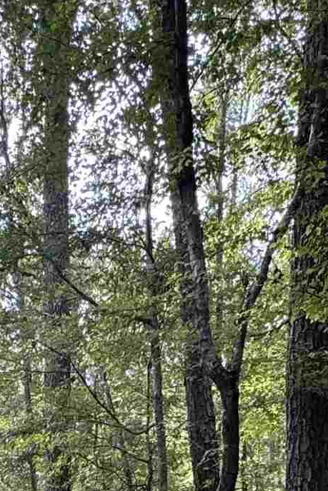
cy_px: 694
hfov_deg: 20.7
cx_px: 78
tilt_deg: -6.2
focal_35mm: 65
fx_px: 888
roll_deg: +1.0
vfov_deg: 25.1
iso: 64
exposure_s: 1/99
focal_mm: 2.22
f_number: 2.2
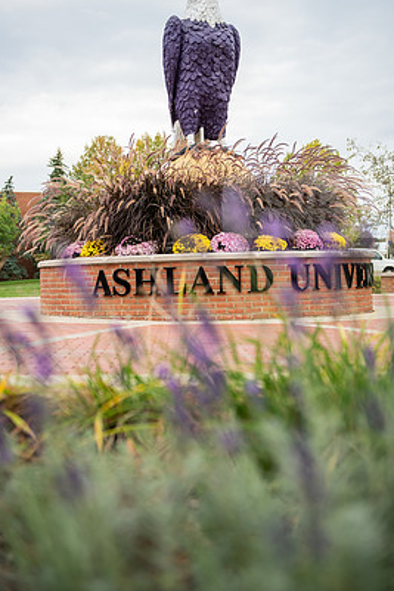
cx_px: 199
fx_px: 886
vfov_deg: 36.8
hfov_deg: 25.1
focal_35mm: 54
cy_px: 266
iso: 160
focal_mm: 48
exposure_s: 1/320
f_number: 2.8
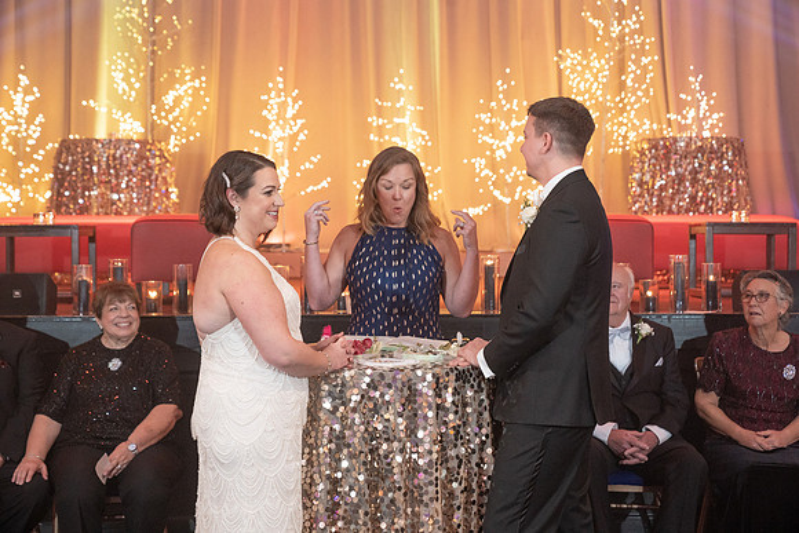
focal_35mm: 70
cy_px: 266
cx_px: 400
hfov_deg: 28.8
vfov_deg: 19.5
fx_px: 1554
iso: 4000
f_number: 4
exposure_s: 1/100
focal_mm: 70
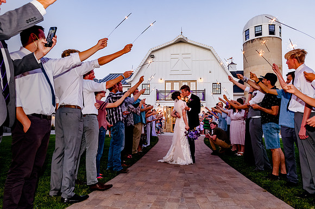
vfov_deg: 51.3
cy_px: 105
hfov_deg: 71.6
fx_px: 218
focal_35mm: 25
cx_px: 154
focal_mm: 24
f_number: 5
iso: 1600
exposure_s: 1/200
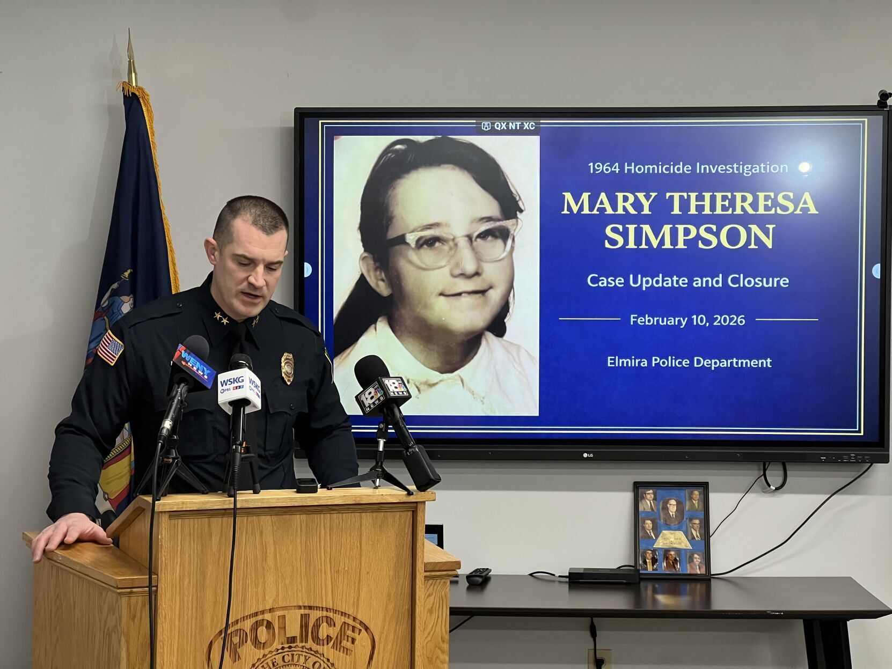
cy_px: 334
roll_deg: -0.1
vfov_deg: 19.1
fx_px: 1984
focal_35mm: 77
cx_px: 446
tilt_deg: -1.6
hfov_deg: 25.3
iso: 160
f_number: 2.8
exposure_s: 1/60
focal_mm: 9
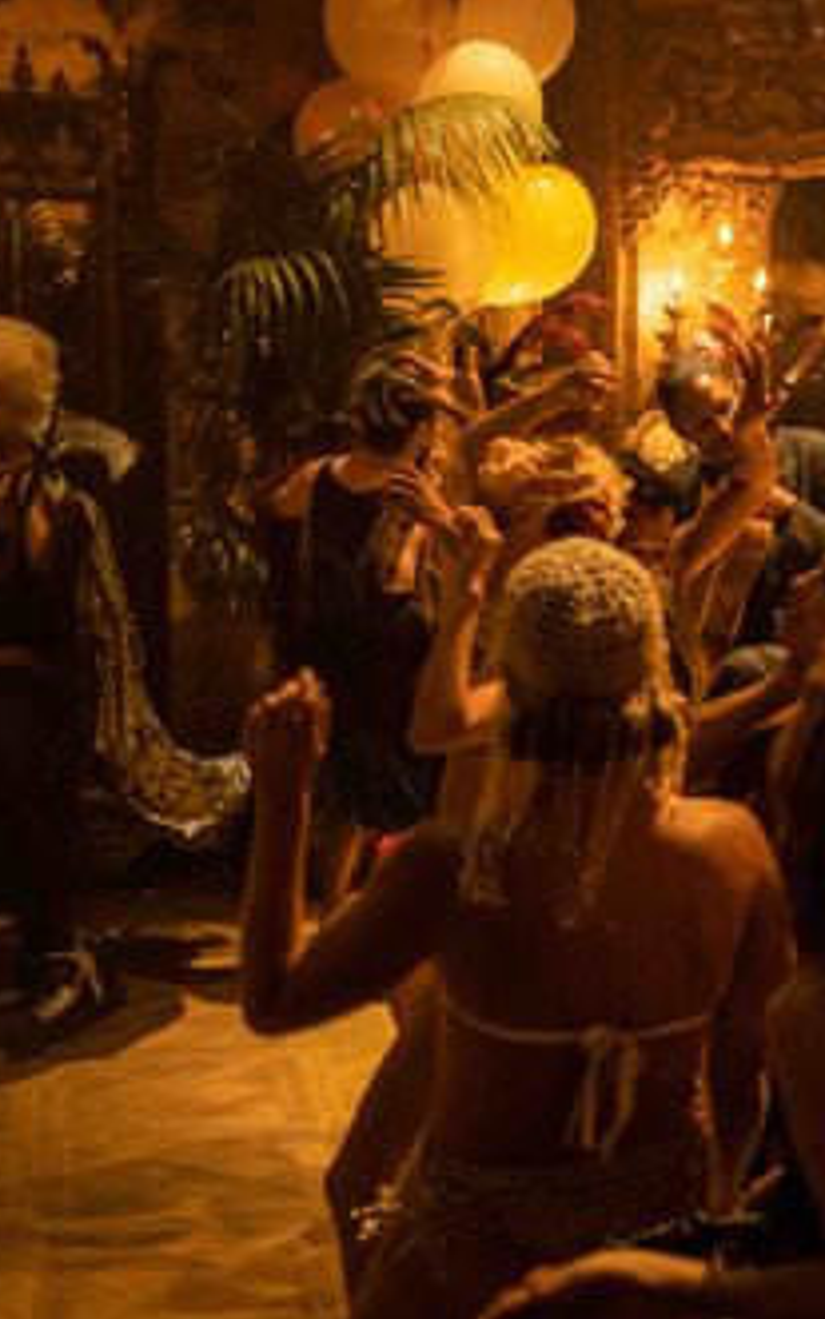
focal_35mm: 77
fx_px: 2769
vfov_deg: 26.8
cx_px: 869
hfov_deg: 16.5
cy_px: 660
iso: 800
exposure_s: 1/320
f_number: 3.2
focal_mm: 50
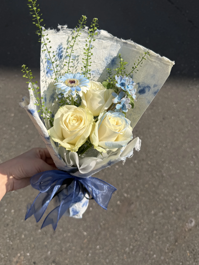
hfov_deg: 51.3
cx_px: 93
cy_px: 125
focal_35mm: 27
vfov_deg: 65.3
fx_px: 207
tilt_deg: -49.5
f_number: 1.78
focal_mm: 6.76
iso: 80
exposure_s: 1/6173
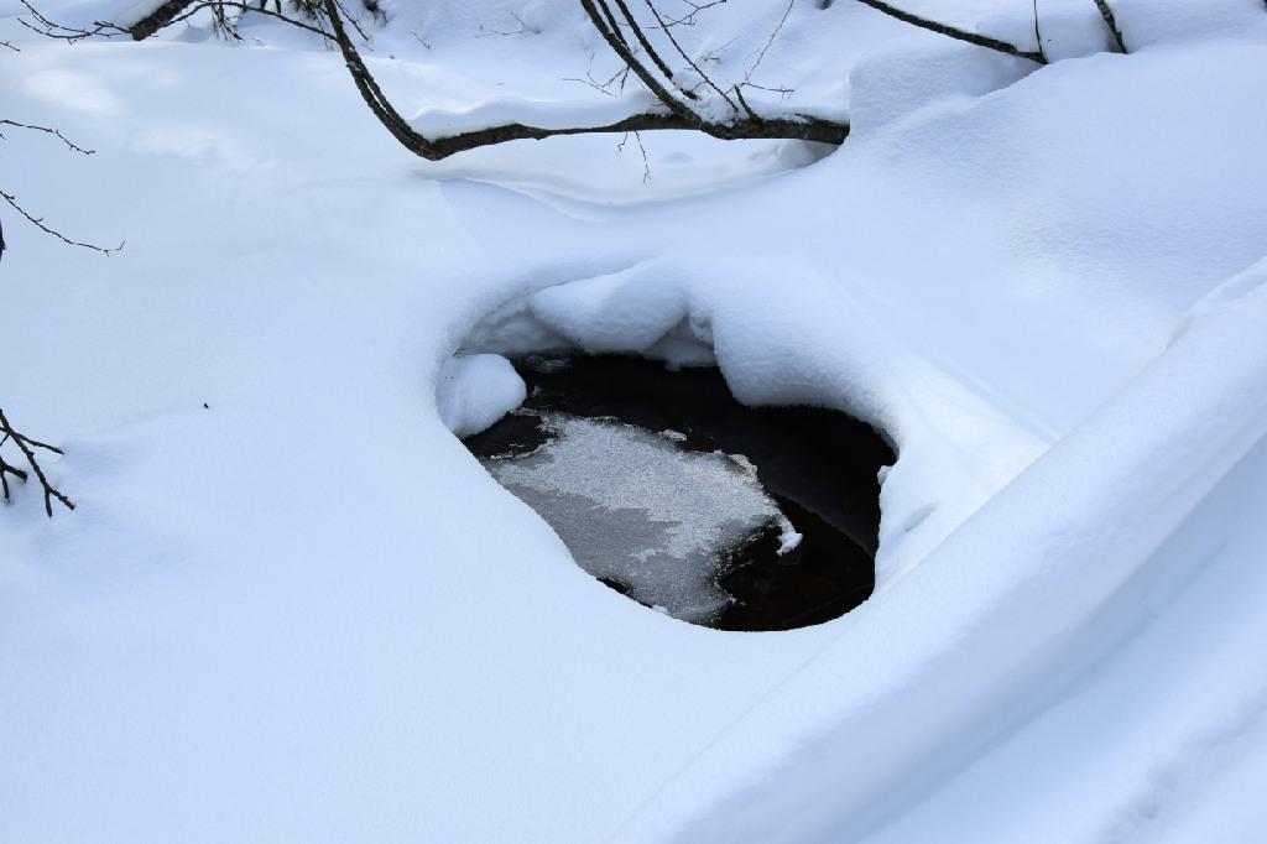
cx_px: 634
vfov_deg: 28.1
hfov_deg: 41.1
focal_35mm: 48
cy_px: 422
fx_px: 1689
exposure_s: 1/320
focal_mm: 32
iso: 200
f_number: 9
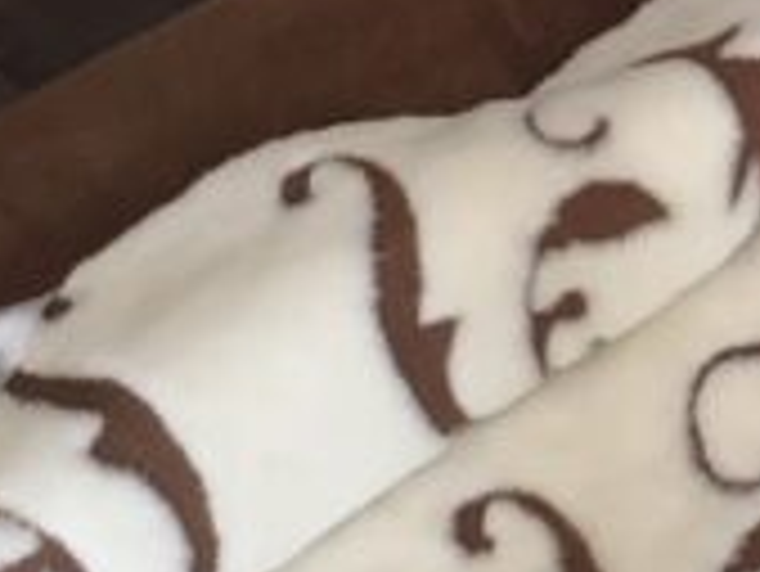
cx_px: 886
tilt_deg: -52.5
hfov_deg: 18.2
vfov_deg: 14.3
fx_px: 2263
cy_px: 167
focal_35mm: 103
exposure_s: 1/33
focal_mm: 4.15
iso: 32
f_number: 2.2
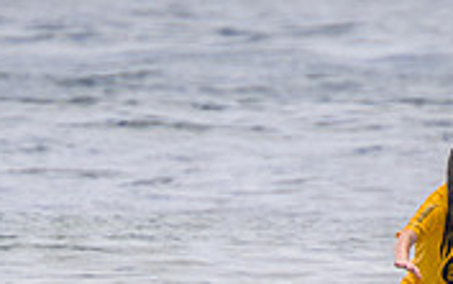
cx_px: -2
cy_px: 422
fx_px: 22713
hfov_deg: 1.1
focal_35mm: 1838
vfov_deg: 0.7
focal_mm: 400
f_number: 5.6
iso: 200
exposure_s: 1/2000
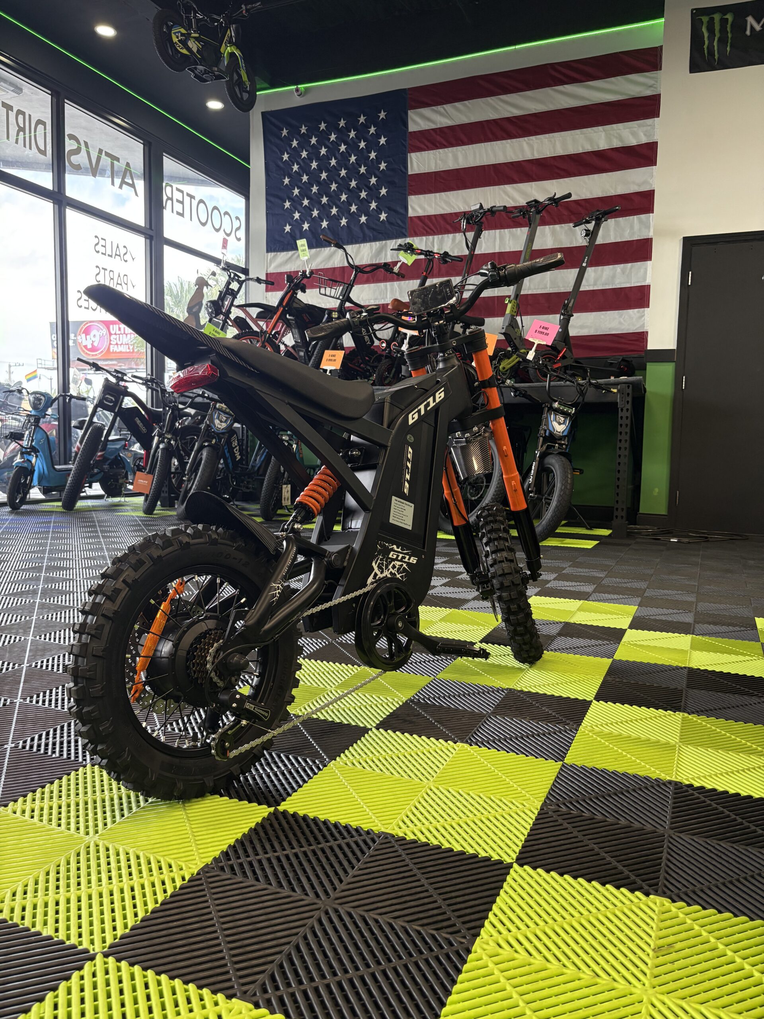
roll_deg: -1.4
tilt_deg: -4.2
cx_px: 382
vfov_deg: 67.3
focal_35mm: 26
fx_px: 765
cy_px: 510
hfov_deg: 53.1
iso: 250
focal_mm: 5.96
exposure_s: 1/120
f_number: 1.6
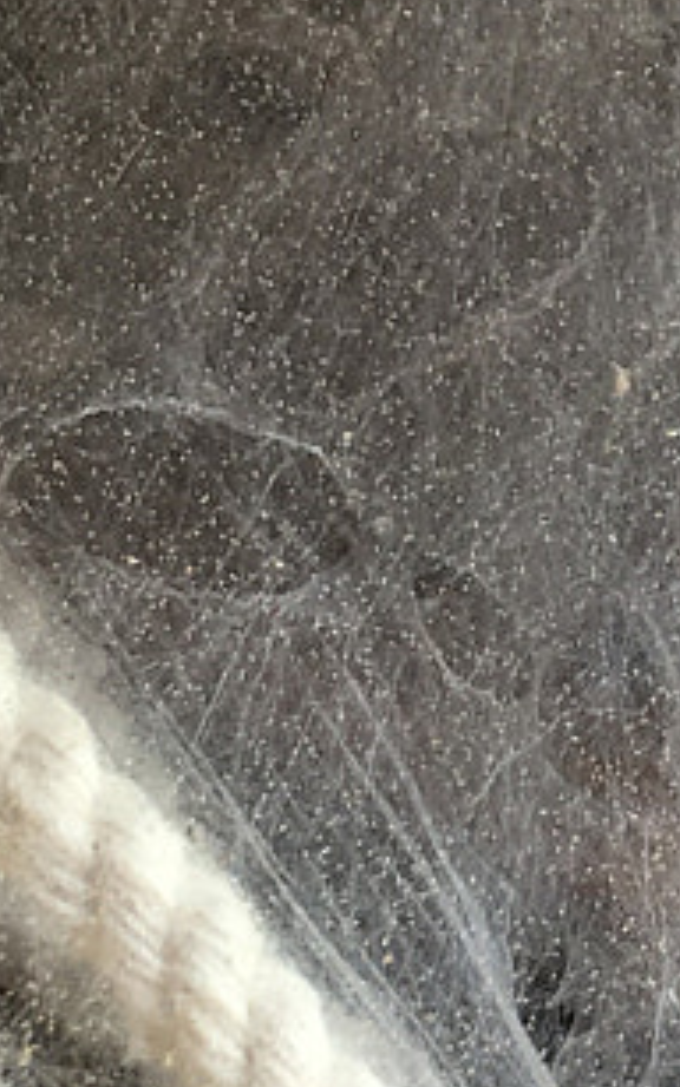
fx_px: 4742
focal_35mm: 160
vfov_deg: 13.1
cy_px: 397
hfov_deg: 7.9
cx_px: 1268
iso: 32
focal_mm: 4.15
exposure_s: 1/100
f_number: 2.2
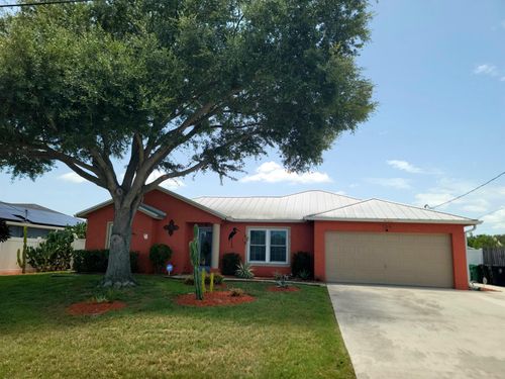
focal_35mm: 25
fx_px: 365
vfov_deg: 54.9
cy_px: 190
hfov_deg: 69.4
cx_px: 252
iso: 20
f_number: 1.8
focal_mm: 7
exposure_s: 1/833
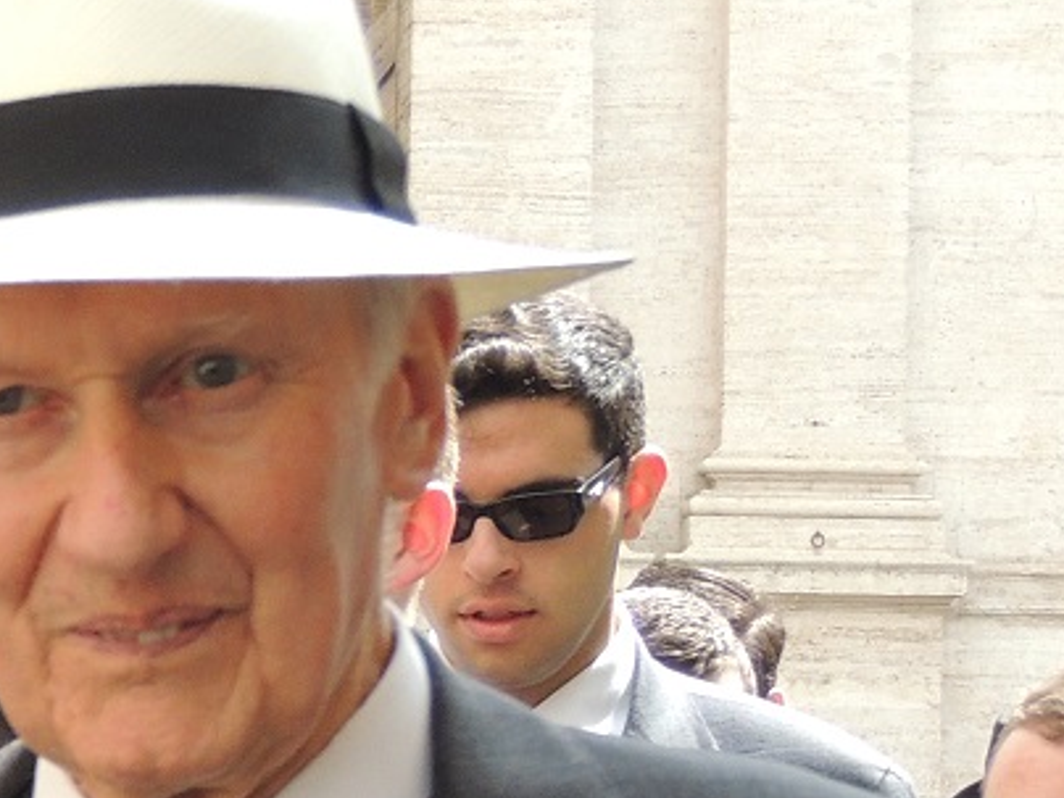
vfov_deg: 5.1
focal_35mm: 291
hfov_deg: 6.7
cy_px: 949
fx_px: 8945
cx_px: -610
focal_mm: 15.1
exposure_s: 1/400
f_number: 4
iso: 250
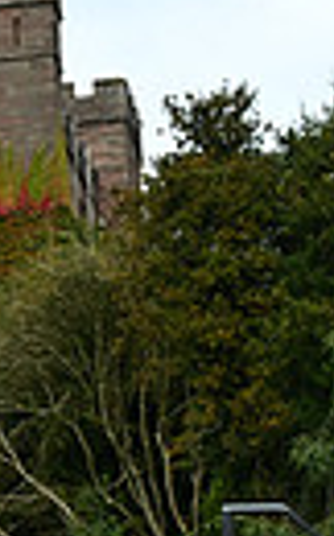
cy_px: 443
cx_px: -849
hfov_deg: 6.3
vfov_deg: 11.5
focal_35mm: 182
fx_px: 2657
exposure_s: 1/1250
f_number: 5.6
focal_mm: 40
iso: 500
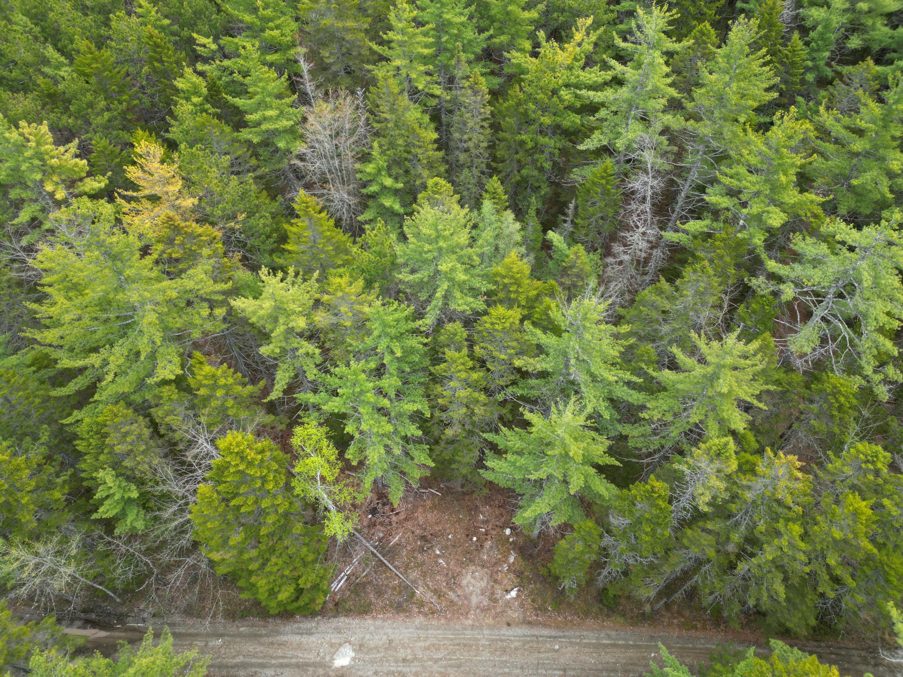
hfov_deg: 71.6
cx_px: 452
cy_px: 338
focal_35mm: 24
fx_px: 626
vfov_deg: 56.8
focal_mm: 6.72
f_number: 1.7
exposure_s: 1/500
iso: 100
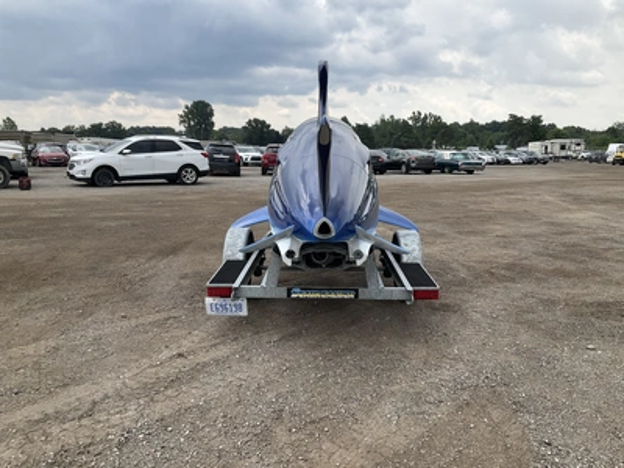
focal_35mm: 29
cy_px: 234
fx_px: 523
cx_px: 312
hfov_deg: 61.7
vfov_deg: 48.2
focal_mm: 3
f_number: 1.8
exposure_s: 1/1098
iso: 25
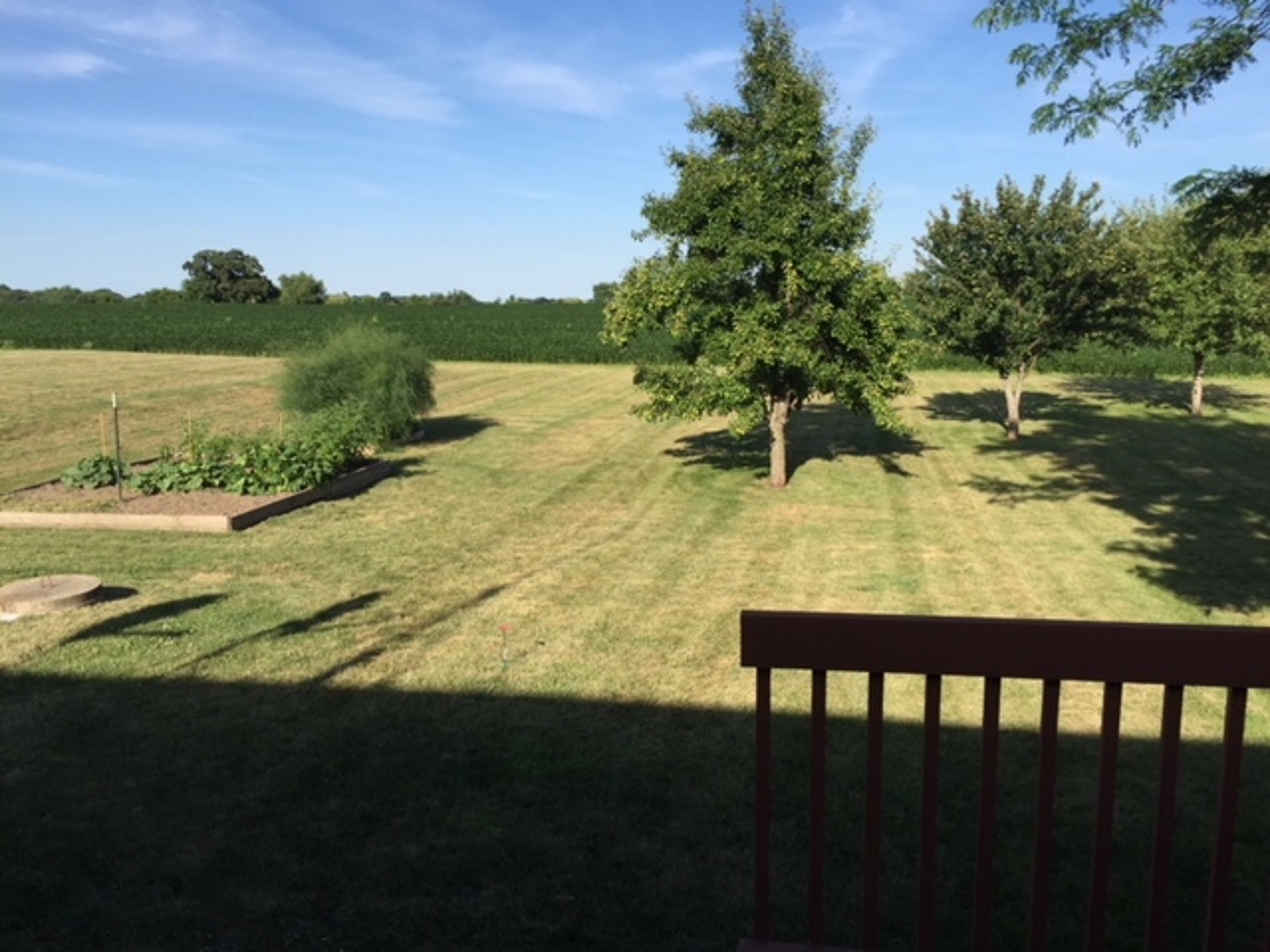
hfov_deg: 61.7
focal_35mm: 29
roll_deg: -0.1
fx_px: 1064
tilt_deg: -9.9
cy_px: 476
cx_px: 635
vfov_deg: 48.2
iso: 32
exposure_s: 1/1721
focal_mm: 4.15
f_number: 2.2
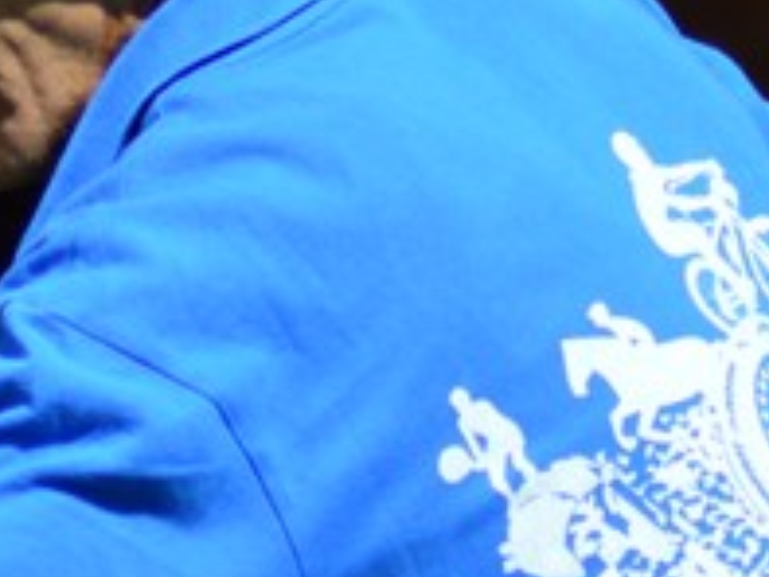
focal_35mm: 1461
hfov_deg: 1.4
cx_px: -113
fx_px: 32487
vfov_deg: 1.0
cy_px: 493
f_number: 4.8
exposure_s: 1/640
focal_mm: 195
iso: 100
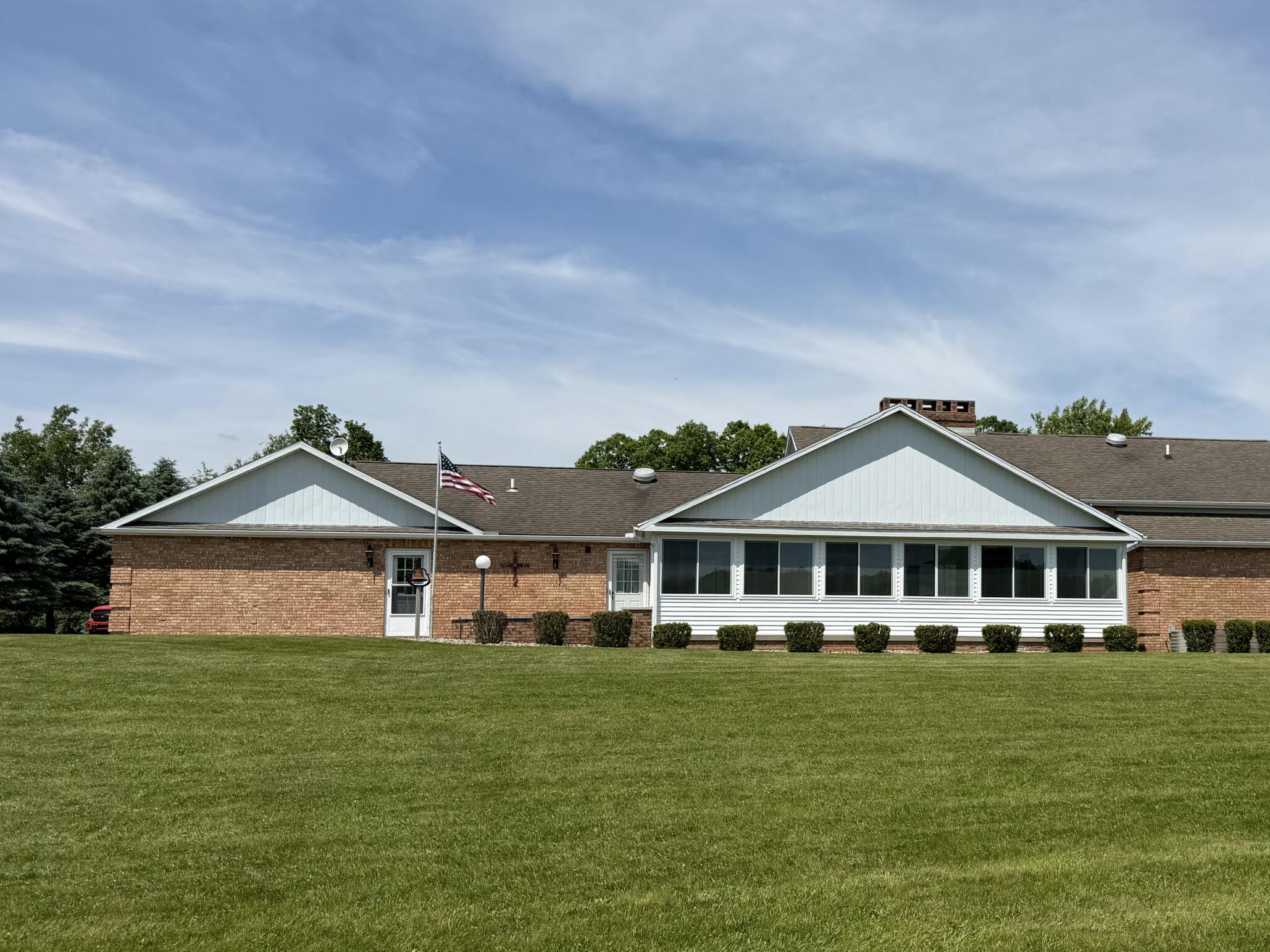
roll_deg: -0.2
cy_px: 547
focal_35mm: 35
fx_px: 1284
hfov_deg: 51.1
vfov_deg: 40.6
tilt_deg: +3.5
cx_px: 897
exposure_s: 1/8130
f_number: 1.78
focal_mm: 6.76
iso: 80
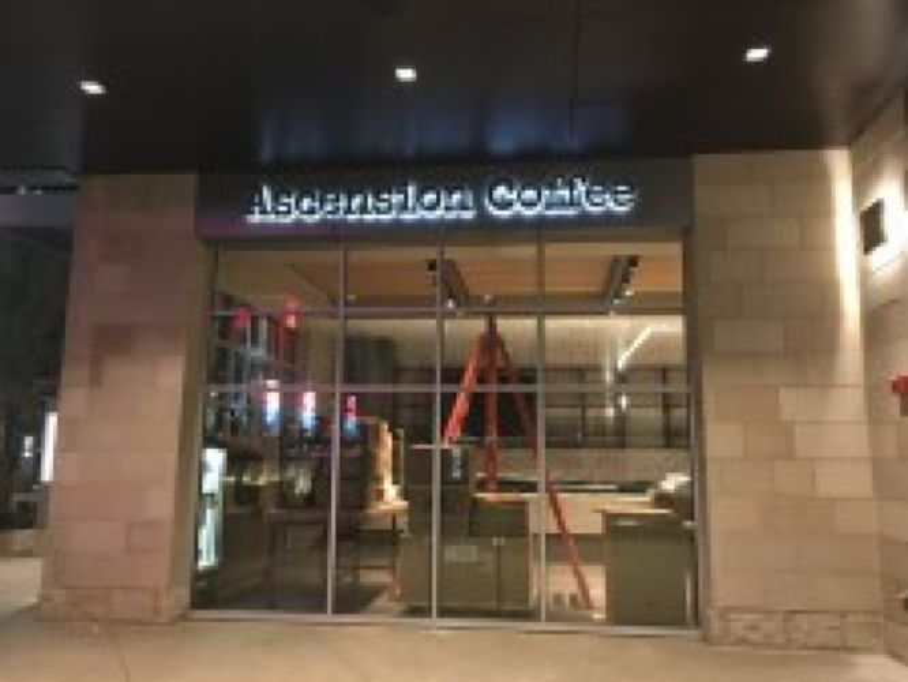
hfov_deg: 61.6
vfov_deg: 48.3
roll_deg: -1.2
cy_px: 341
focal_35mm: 29
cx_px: 454
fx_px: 761
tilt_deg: +9.3
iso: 80
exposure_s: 1/4
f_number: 2.2
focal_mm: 4.15
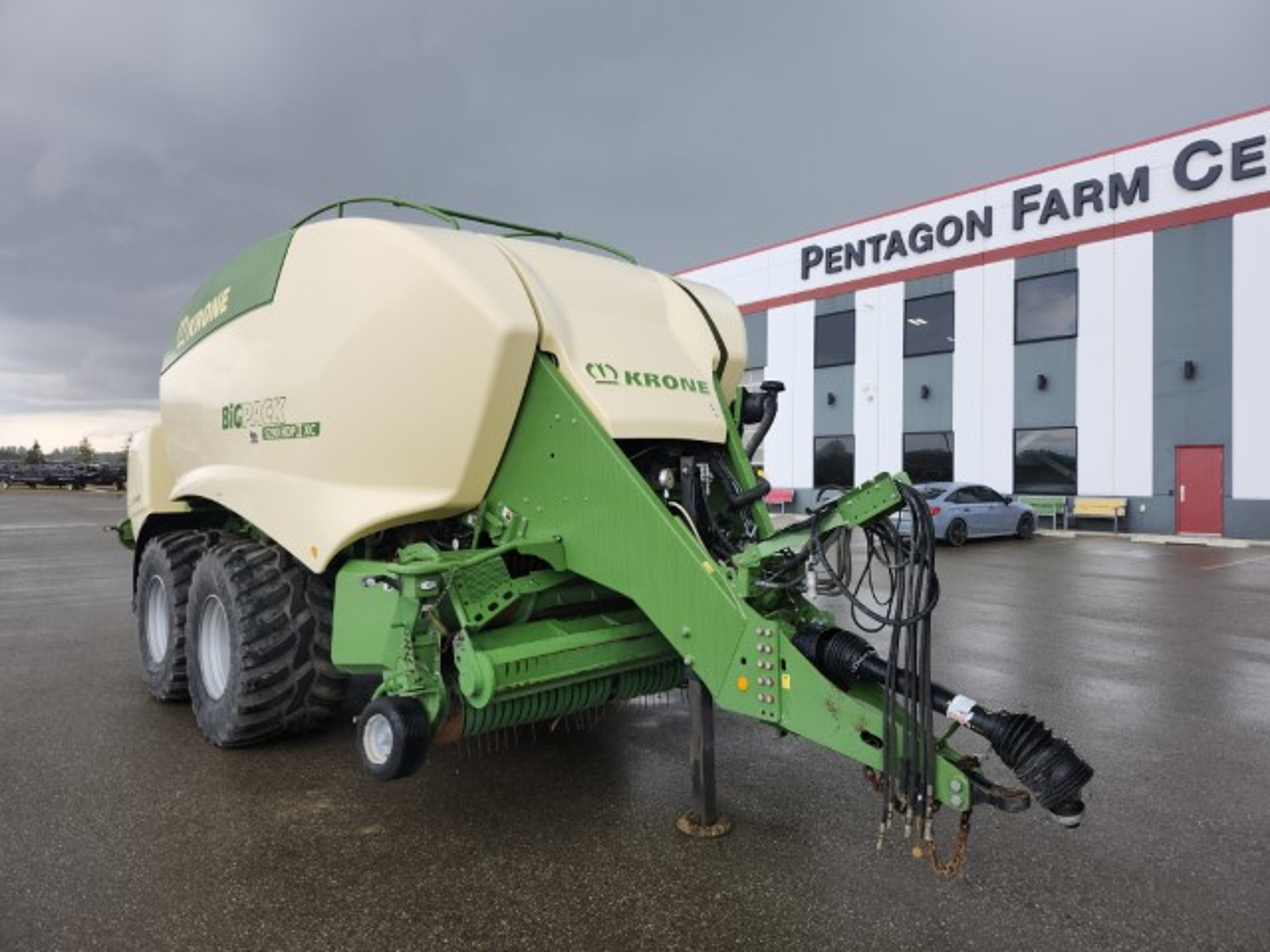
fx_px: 844
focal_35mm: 23
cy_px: 476
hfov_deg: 73.9
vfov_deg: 58.9
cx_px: 635
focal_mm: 5.54
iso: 25
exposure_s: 1/275
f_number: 1.8
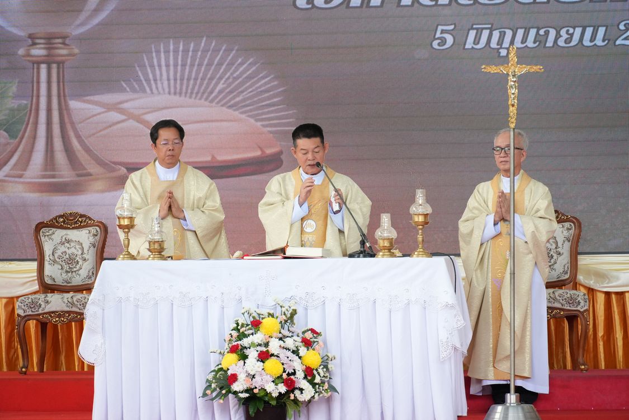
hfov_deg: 13.3
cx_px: 314
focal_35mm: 154
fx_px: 2699
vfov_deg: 8.9
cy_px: 210
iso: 2000
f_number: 5.6
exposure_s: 1/250
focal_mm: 103
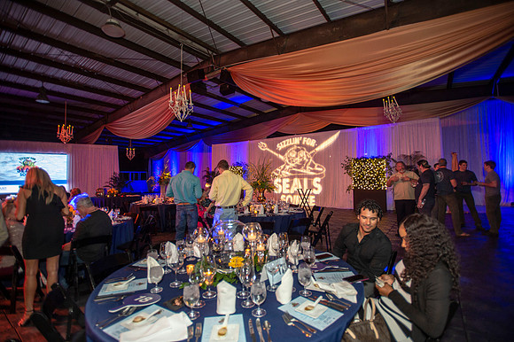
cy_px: 171
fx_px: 243
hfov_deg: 93.3
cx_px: 257
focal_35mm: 17
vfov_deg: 70.4
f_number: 2.8
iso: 800
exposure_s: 1/60
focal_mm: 17
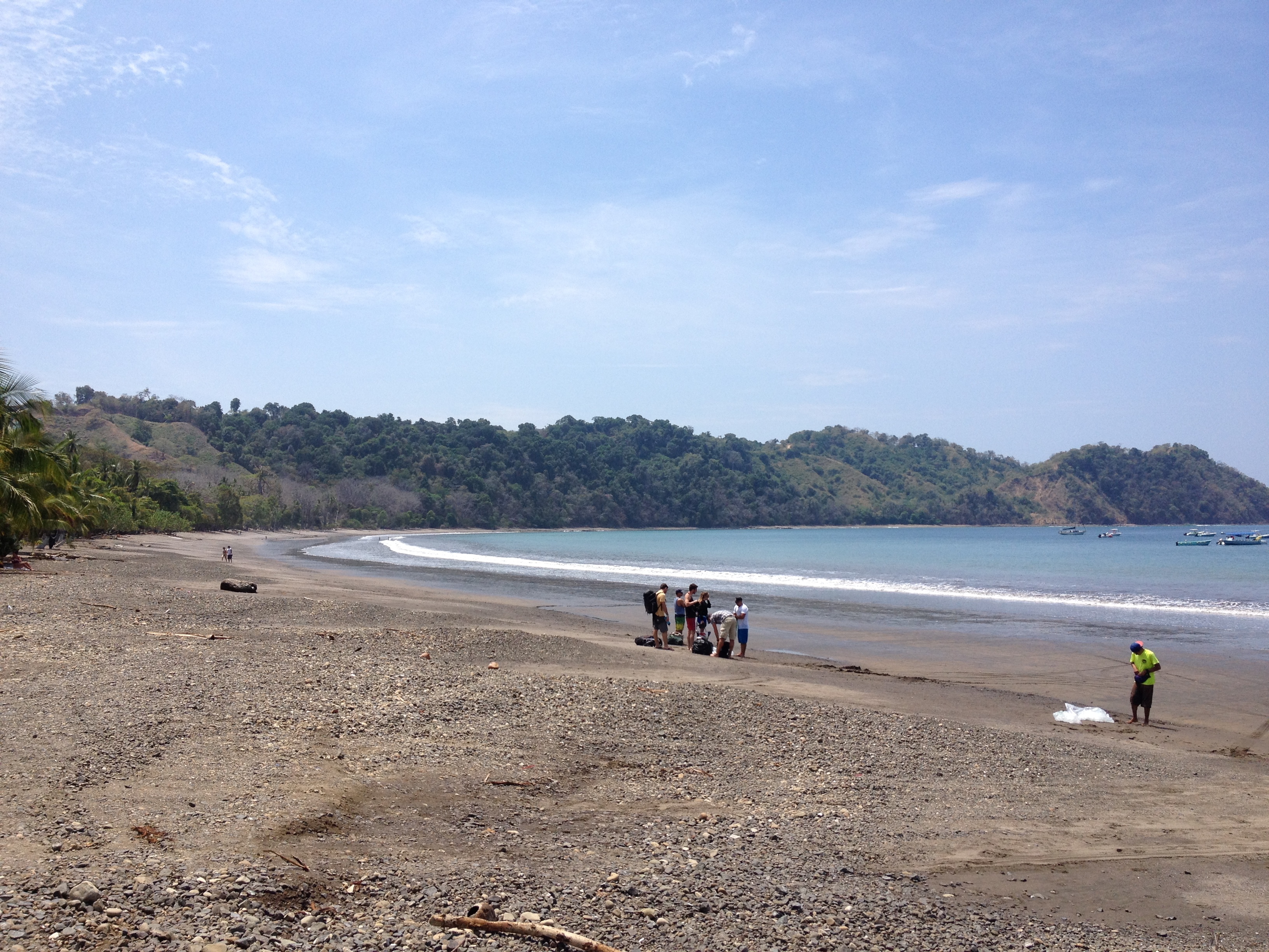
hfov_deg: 52.6
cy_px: 476
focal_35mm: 35
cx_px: 634
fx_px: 1283
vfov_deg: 40.7
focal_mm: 4.28
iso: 50
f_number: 2.4
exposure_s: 1/2304
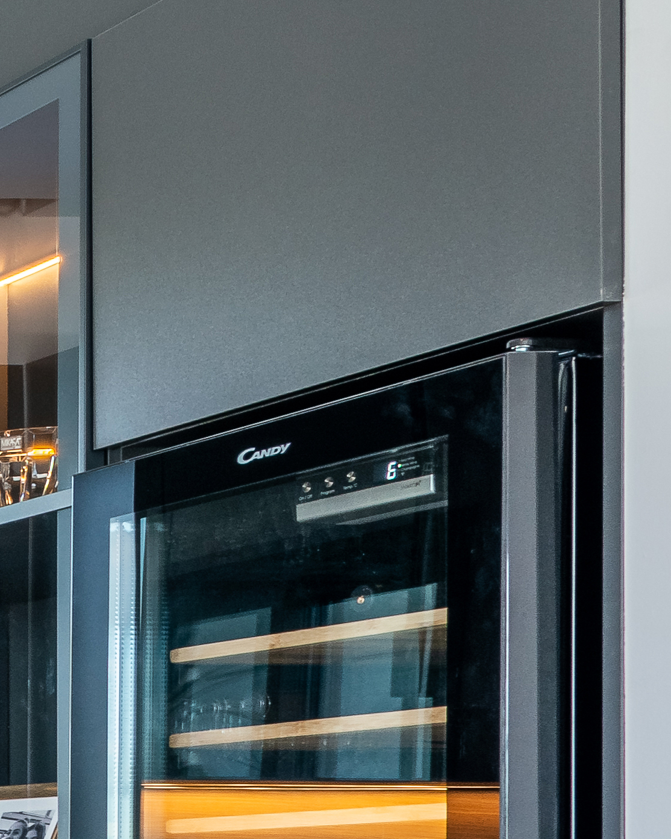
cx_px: -1510
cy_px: 886
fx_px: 2085
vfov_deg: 21.7
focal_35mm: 84
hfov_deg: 10.4
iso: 100
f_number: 11
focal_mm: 17
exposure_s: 1/20
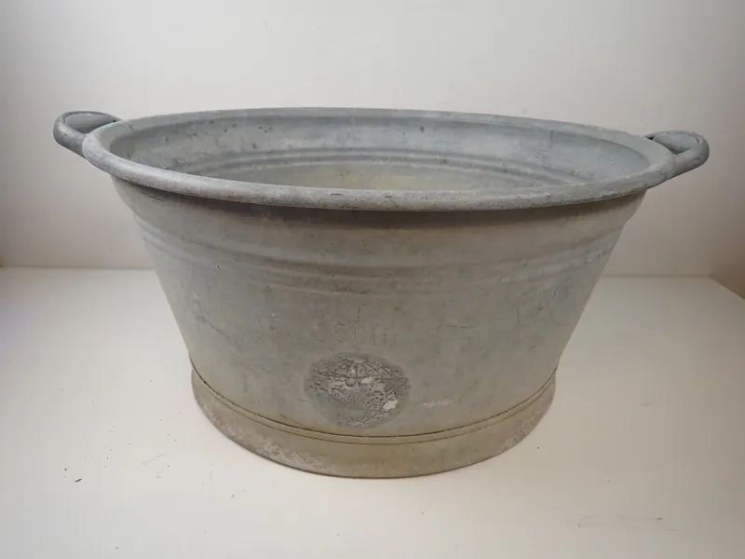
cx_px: 372
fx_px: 409
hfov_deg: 84.7
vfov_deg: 68.7
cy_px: 280
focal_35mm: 19
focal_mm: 3.33
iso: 200
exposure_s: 1/100
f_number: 2
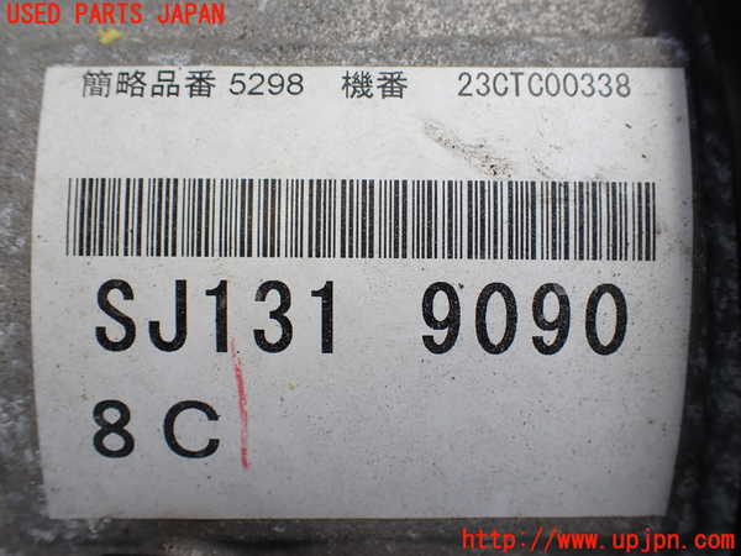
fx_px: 642
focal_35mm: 30
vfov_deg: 46.8
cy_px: 278
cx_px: 370
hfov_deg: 60.0
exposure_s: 1/640
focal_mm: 5.4
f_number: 3.2
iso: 100
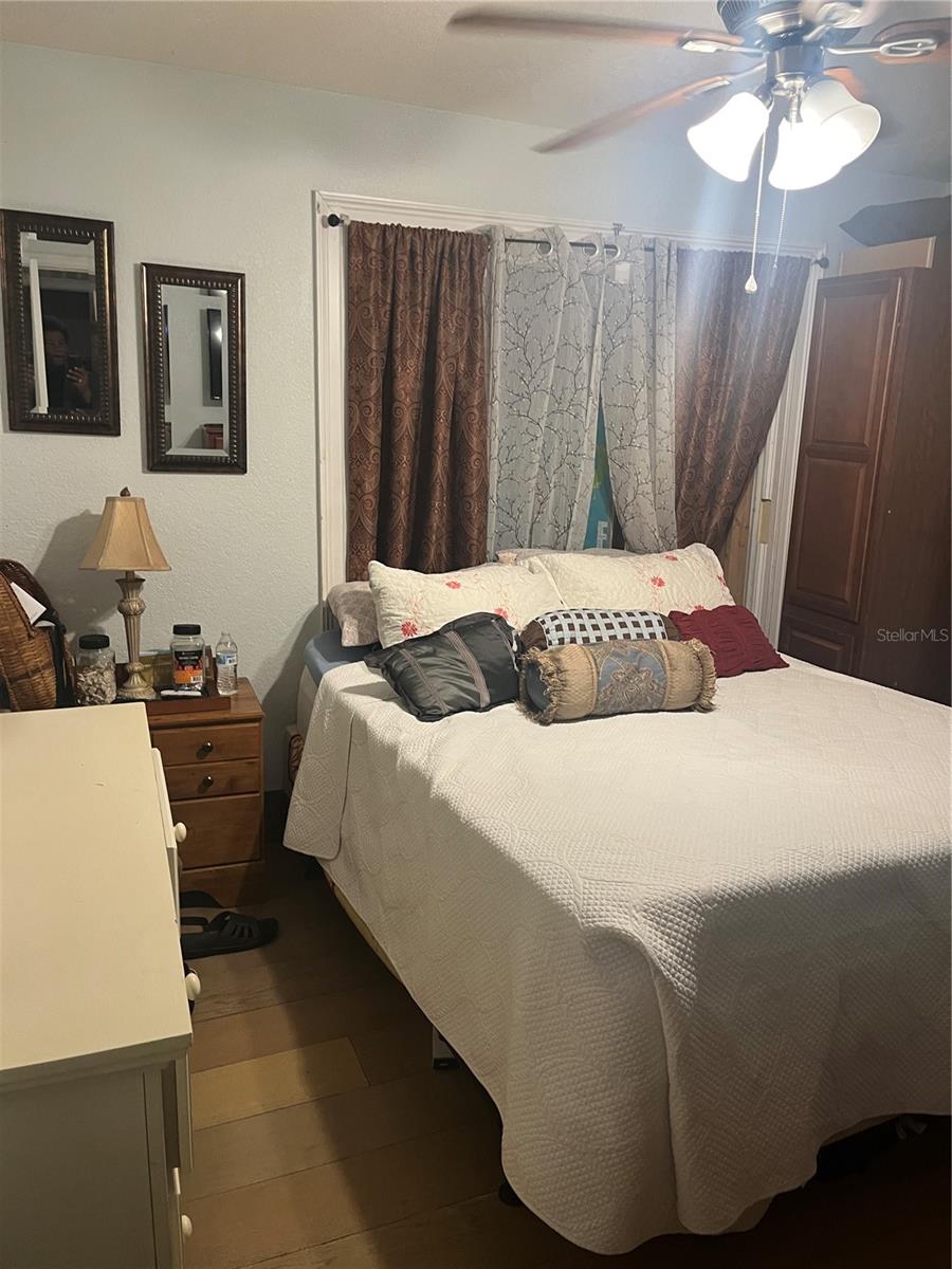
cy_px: 634
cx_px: 476
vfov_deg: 67.3
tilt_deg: -8.6
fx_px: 953
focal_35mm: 26
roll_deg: -1.5
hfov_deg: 53.1
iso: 200
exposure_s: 1/60
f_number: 1.6
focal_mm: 5.1
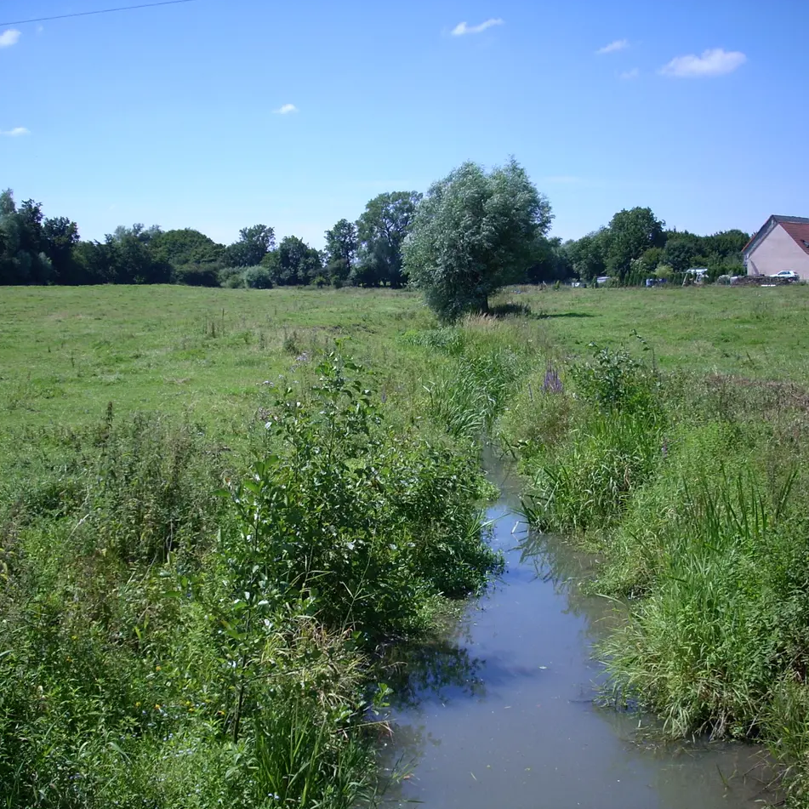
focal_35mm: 44
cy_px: 403
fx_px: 1163
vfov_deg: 38.3
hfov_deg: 38.2
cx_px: 470
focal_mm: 6.2
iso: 64
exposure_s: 1/841
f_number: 2.8
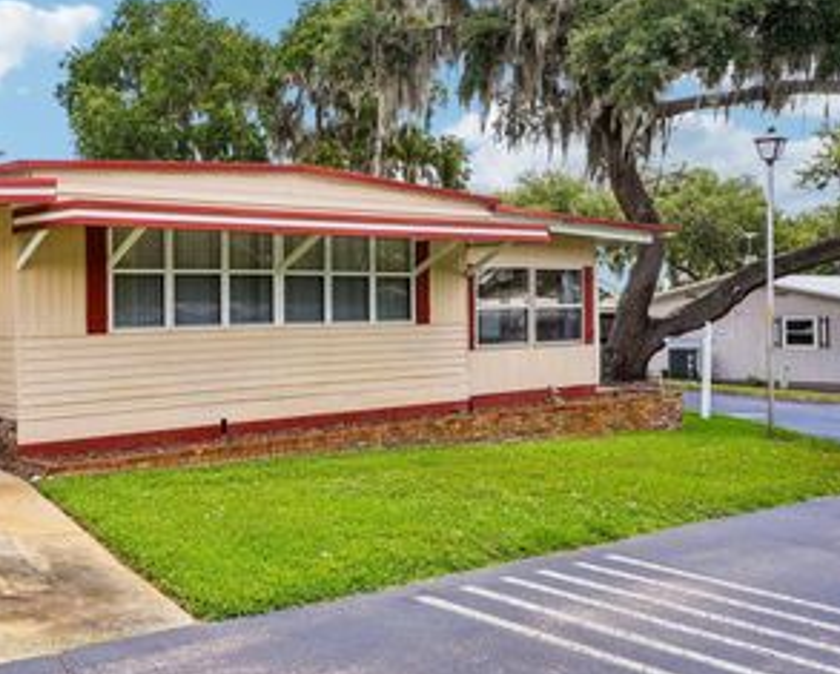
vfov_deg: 37.4
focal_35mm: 40
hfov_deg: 43.5
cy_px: 311
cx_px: 161
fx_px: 995
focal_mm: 25
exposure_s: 1/30
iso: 160
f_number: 20
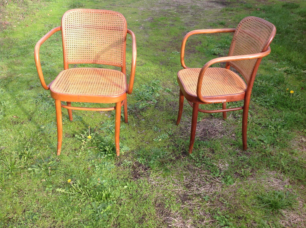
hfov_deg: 52.7
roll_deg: +1.3
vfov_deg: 40.6
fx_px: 309
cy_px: 114
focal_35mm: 35
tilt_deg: -29.3
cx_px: 153
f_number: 2.4
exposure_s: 1/267
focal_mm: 4.28
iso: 50
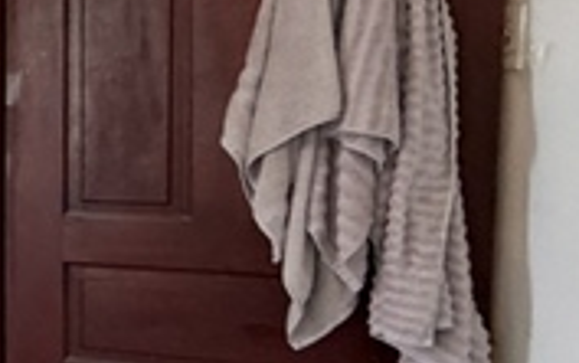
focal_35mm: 67
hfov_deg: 18.8
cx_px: -582
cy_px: 144
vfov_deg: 19.4
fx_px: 1058
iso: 320
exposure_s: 1/60
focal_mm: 2.22
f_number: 2.2
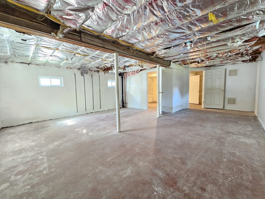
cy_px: 100
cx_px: 132
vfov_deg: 89.9
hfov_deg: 106.2
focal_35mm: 13
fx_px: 100
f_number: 2.2
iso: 800
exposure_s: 1/24
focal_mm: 2.2
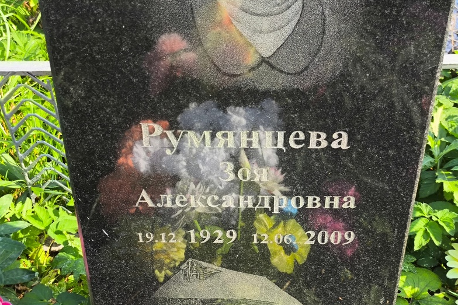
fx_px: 674
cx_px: 229
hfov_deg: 37.5
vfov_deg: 25.5
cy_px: 173
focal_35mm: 53
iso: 50
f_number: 1.7
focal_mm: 4.71
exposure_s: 1/343
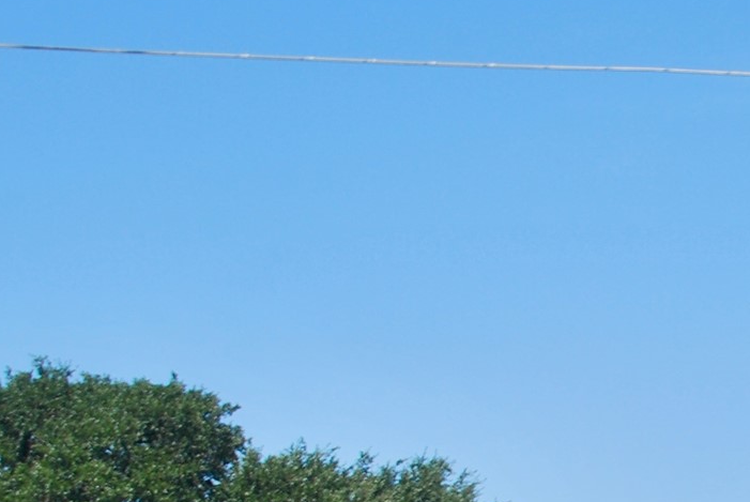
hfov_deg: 14.7
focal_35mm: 135
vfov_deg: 10.0
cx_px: 893
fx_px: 2806
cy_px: 657
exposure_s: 1/250
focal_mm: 29
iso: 100
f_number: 8
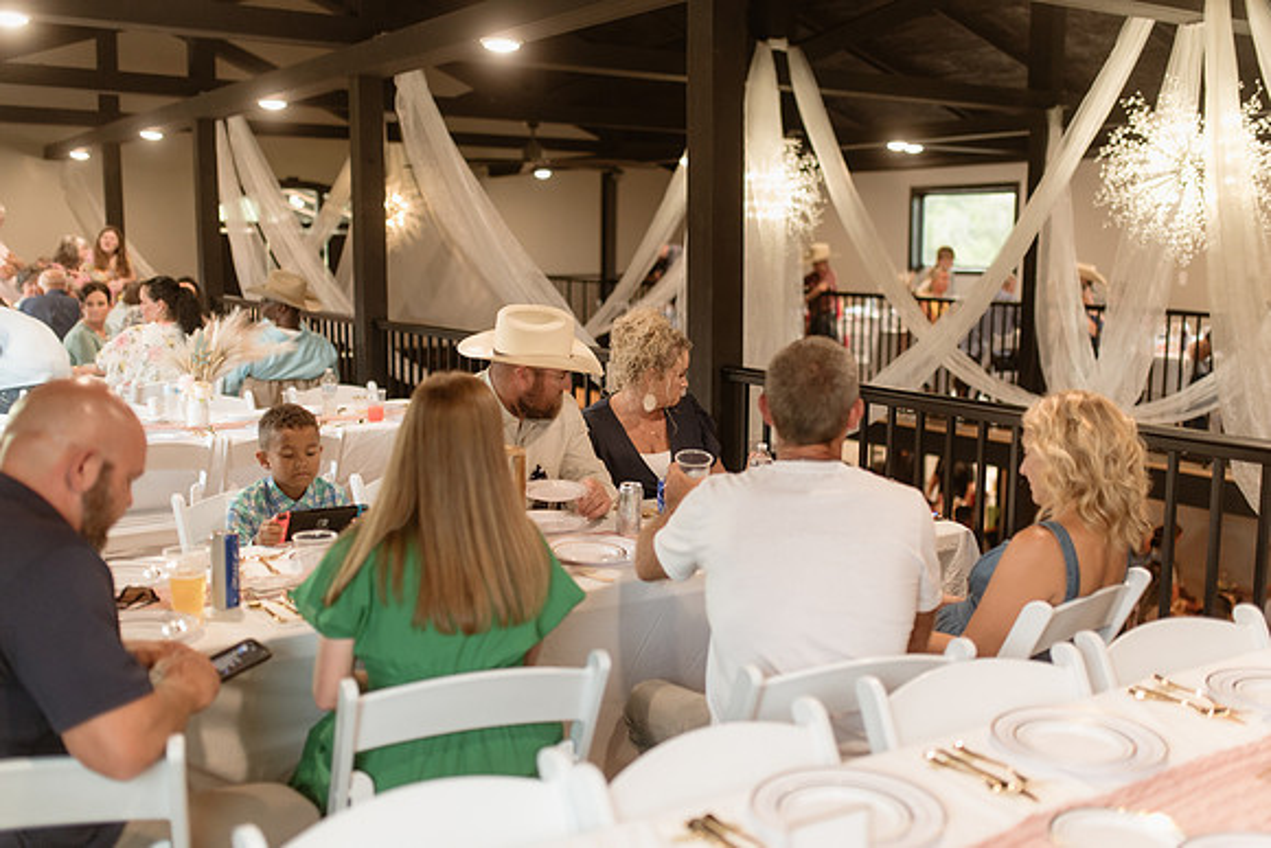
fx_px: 1335
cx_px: 636
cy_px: 412
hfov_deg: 50.9
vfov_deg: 35.2
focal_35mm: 38
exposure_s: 1/200
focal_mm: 35
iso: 1250
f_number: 1.4
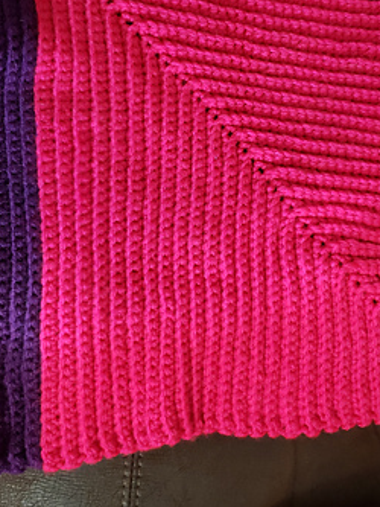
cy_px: 151
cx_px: 241
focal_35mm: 39
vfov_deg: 46.7
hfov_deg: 36.6
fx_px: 570
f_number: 1.5
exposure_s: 1/10
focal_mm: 4.3
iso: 400
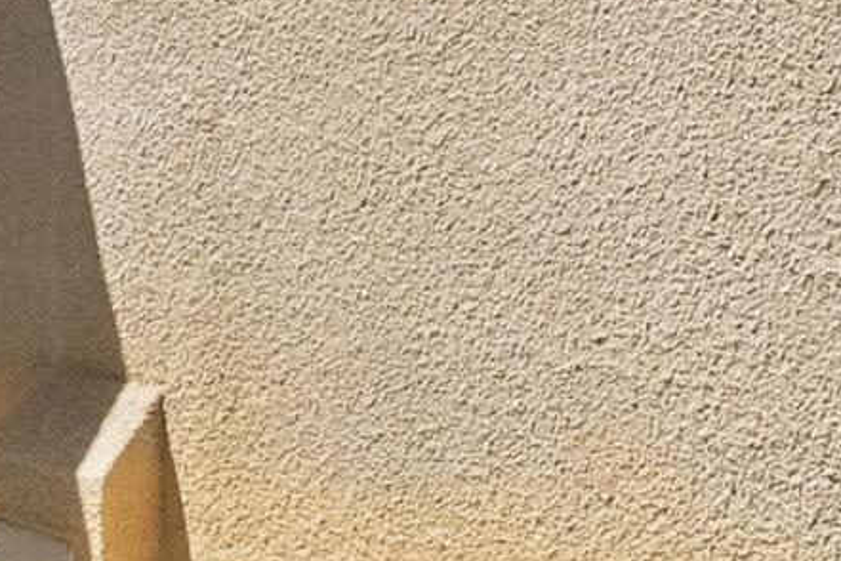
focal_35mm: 102
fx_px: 2383
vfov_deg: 13.2
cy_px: -56
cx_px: 181
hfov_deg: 19.8
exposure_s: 1/400
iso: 250
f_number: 9
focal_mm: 15
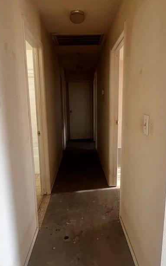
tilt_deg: -11.6
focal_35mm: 23
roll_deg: +0.7
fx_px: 167
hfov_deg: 52.9
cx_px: 87
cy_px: 136
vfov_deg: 77.2
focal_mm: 1.57
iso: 200
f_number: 1.8
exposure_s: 1/99
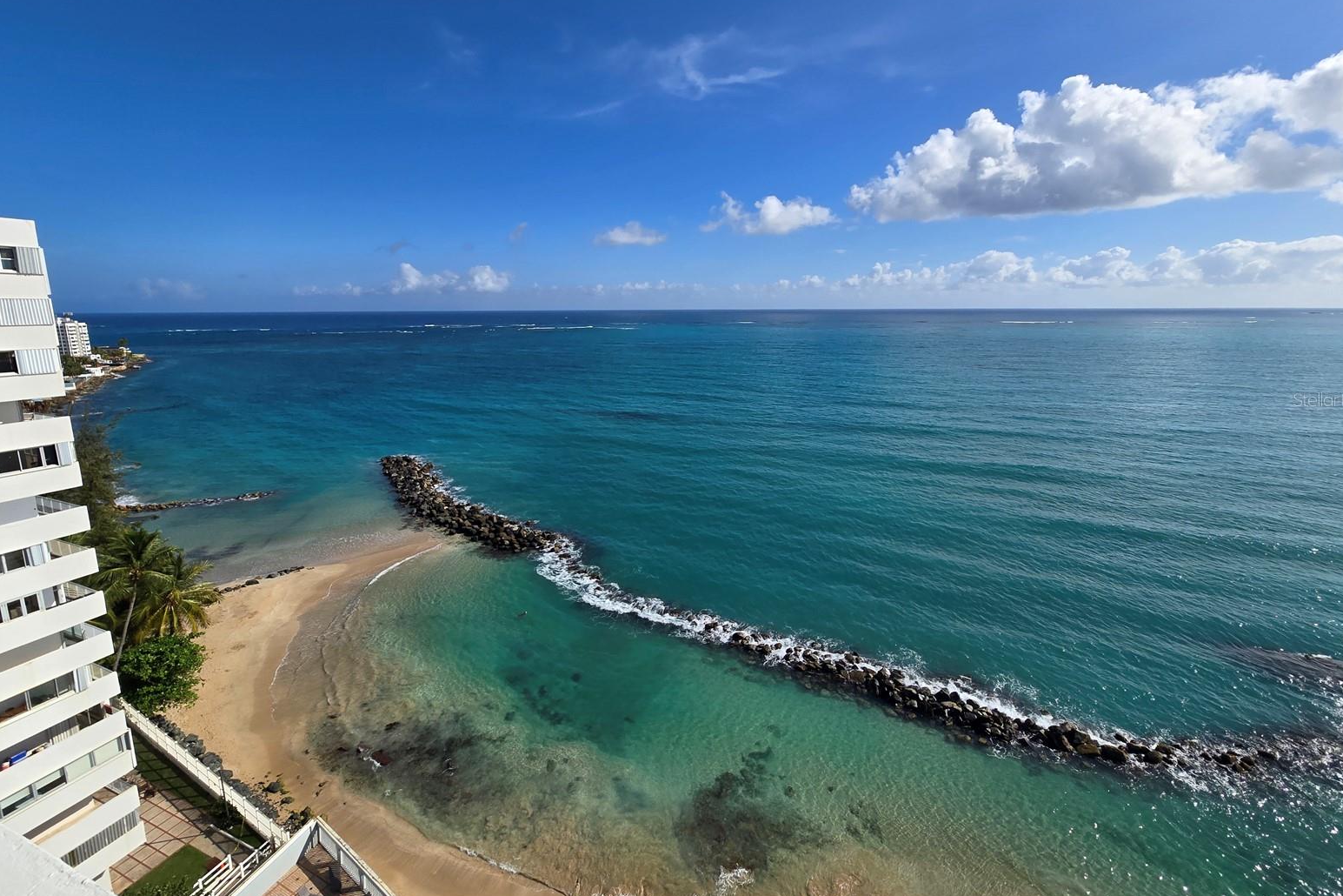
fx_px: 522
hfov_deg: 104.2
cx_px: 680
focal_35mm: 14
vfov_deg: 80.9
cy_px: 399
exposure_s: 1/3697
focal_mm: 2.2
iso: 50
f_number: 2.2
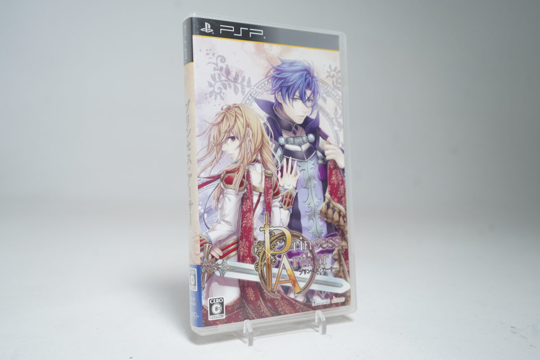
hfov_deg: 55.8
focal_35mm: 34
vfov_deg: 38.9
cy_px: 180
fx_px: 510
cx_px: 270
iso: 1000
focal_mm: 34
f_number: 5
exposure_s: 1/40
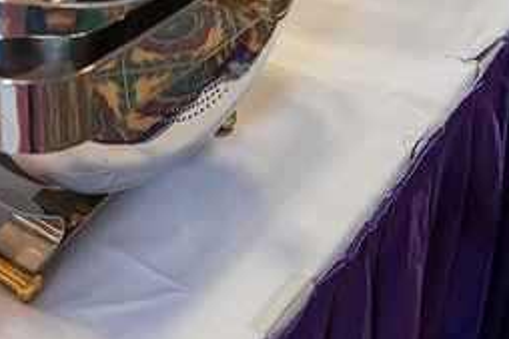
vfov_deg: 20.3
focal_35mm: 64
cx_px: -16
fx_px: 904
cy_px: -33
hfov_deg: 29.1
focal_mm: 28
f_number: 3.5
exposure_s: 1/100
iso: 500
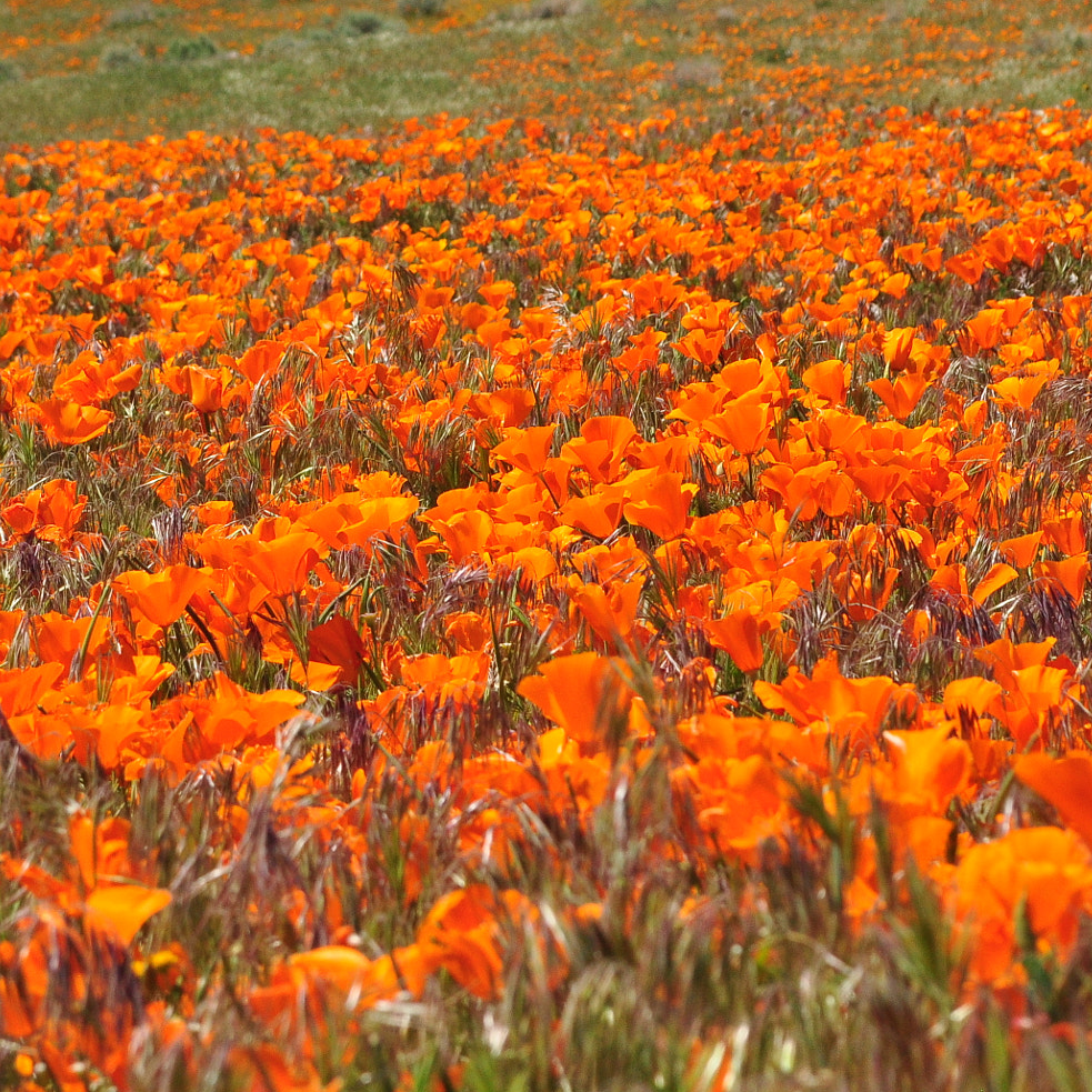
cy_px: 499
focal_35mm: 146
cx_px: 560
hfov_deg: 12.0
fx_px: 5207
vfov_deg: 12.0
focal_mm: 55
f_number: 10
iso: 640
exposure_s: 1/1250
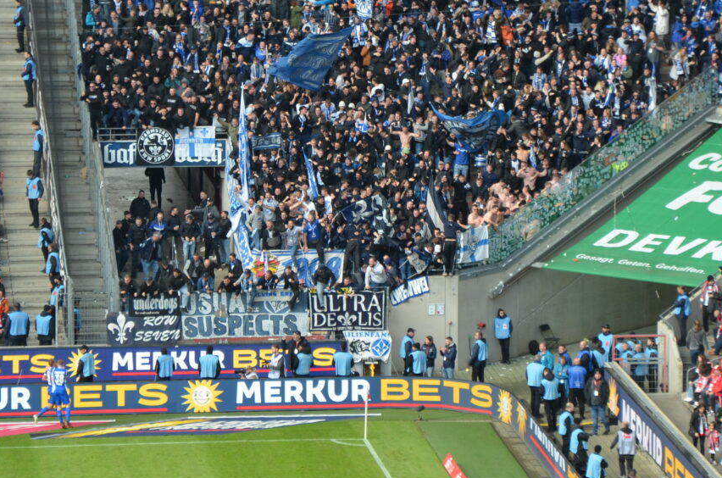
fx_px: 5922
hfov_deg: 7.0
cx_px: 377
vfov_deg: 4.6
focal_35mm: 296
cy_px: 131
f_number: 5.6
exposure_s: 1/250
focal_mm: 105
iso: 400
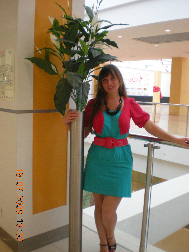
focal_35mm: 38
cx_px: 94
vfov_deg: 49.0
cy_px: 126
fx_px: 277
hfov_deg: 37.7
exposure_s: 1/42.1
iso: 200
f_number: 3.1
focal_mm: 6.3
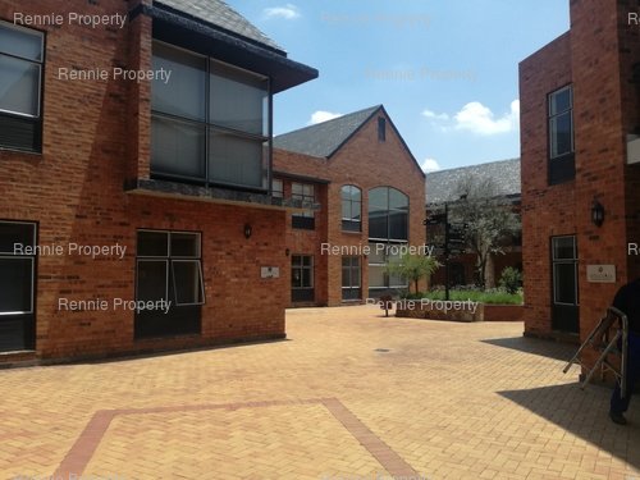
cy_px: 240
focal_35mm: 27
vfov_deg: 51.4
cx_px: 320
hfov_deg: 65.3
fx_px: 499
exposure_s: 1/1120
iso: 50
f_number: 2
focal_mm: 3.79
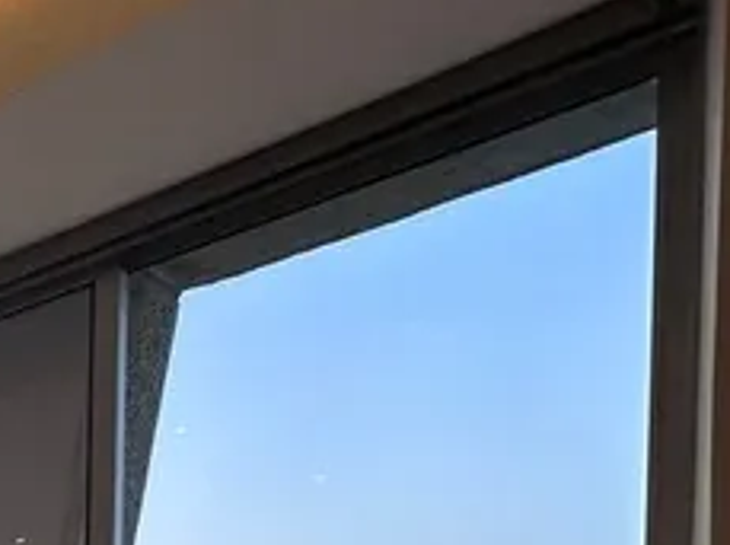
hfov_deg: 23.3
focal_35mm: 49
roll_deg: -0.4
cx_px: -539
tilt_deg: -0.9
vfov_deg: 23.7
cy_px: 813
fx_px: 1032
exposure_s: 1/120
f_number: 2.2
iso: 80
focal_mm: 2.22
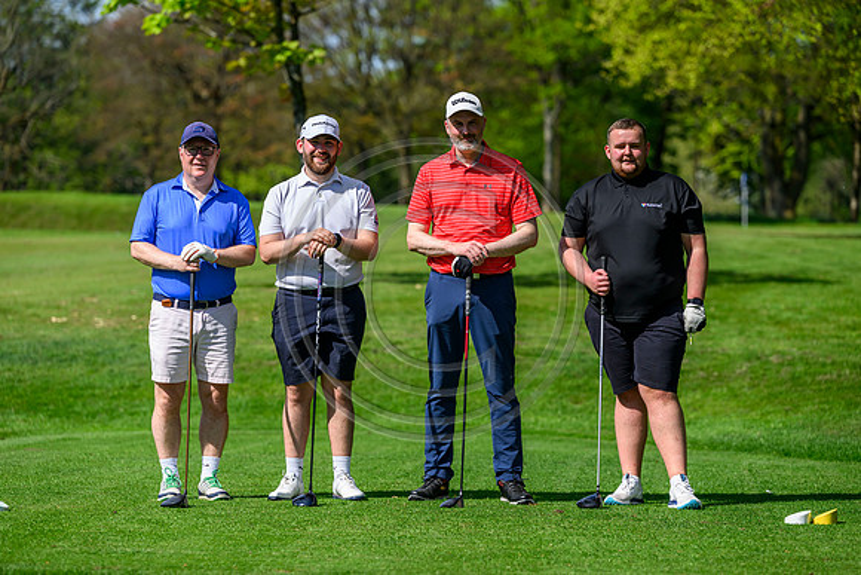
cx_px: 430
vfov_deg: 9.2
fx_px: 3588
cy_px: 288
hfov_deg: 13.7
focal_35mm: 150
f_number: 4
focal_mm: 150
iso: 500
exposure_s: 1/4000
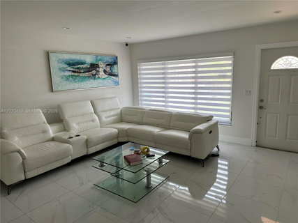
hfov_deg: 71.6
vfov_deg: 56.8
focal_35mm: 24
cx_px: 149
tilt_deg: -10.6
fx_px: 207
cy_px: 112
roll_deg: +1.4
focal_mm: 6.86
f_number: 1.78
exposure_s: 1/120
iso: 100
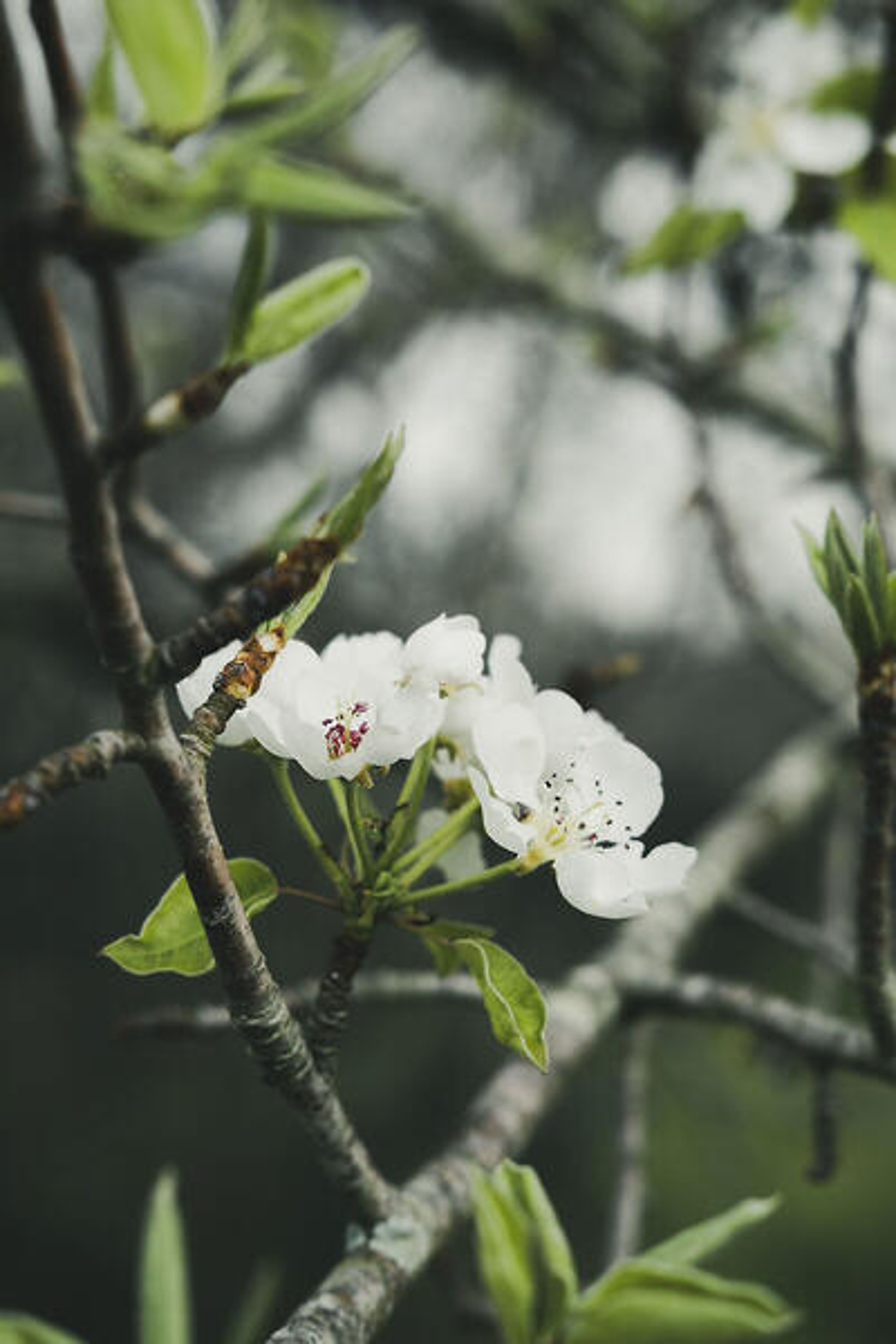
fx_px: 1979
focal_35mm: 53
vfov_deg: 37.5
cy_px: 672
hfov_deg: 25.5
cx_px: 448
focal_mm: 35
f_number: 4
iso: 100
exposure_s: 1/160
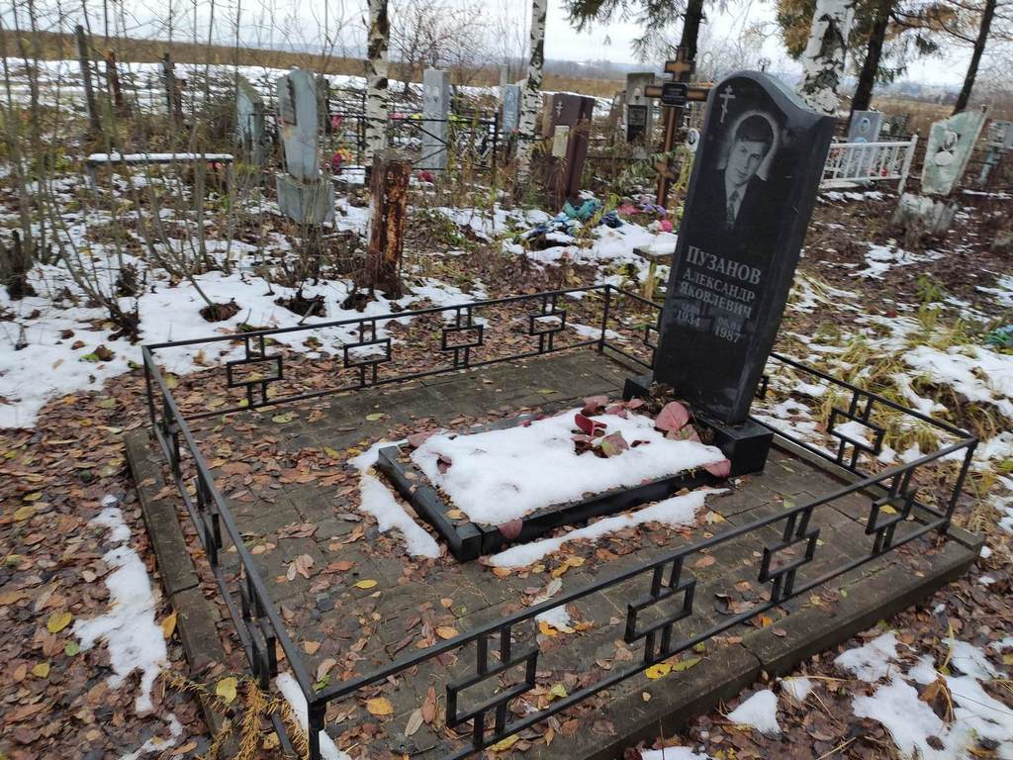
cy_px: 380
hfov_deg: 67.3
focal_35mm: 26
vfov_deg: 53.1
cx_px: 506
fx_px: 761
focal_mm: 4.77
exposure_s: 1/120
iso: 209
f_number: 1.75
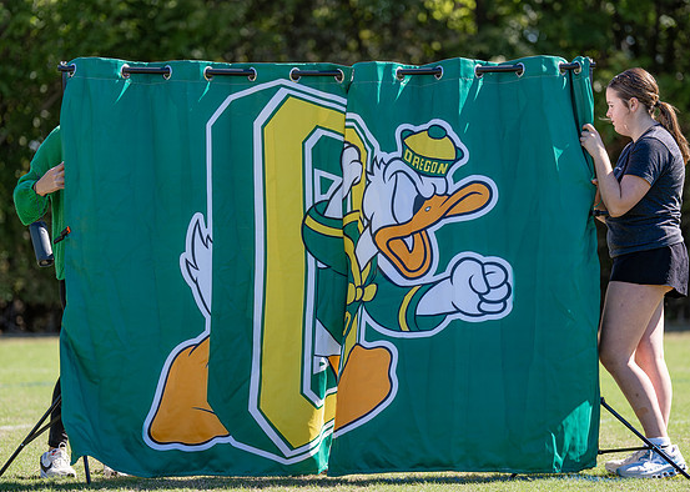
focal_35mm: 152
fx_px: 2976
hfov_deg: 13.2
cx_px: 359
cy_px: 255
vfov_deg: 9.4
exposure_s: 1/1600
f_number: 2.8
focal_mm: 129
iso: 200
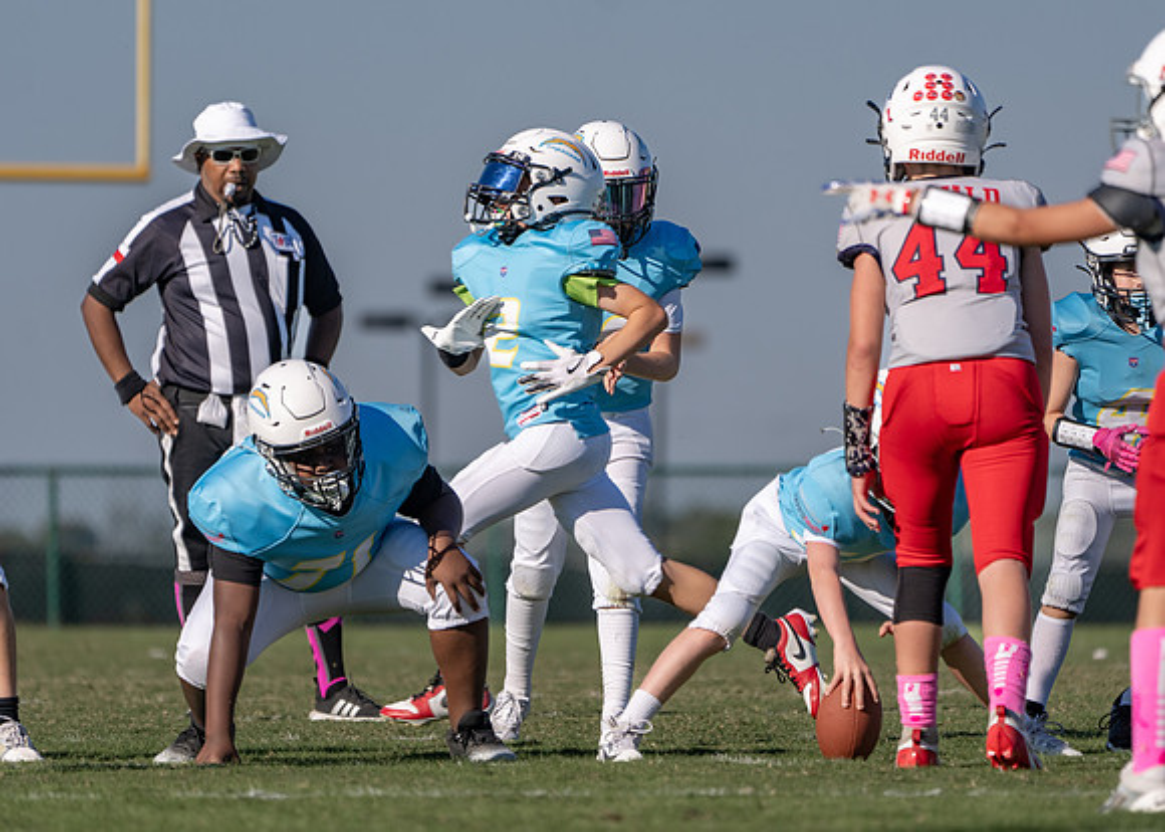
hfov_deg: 3.7
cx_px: 585
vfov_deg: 2.6
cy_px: 363
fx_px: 18076
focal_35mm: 546
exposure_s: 1/1000
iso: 125
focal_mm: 400
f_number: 5.6
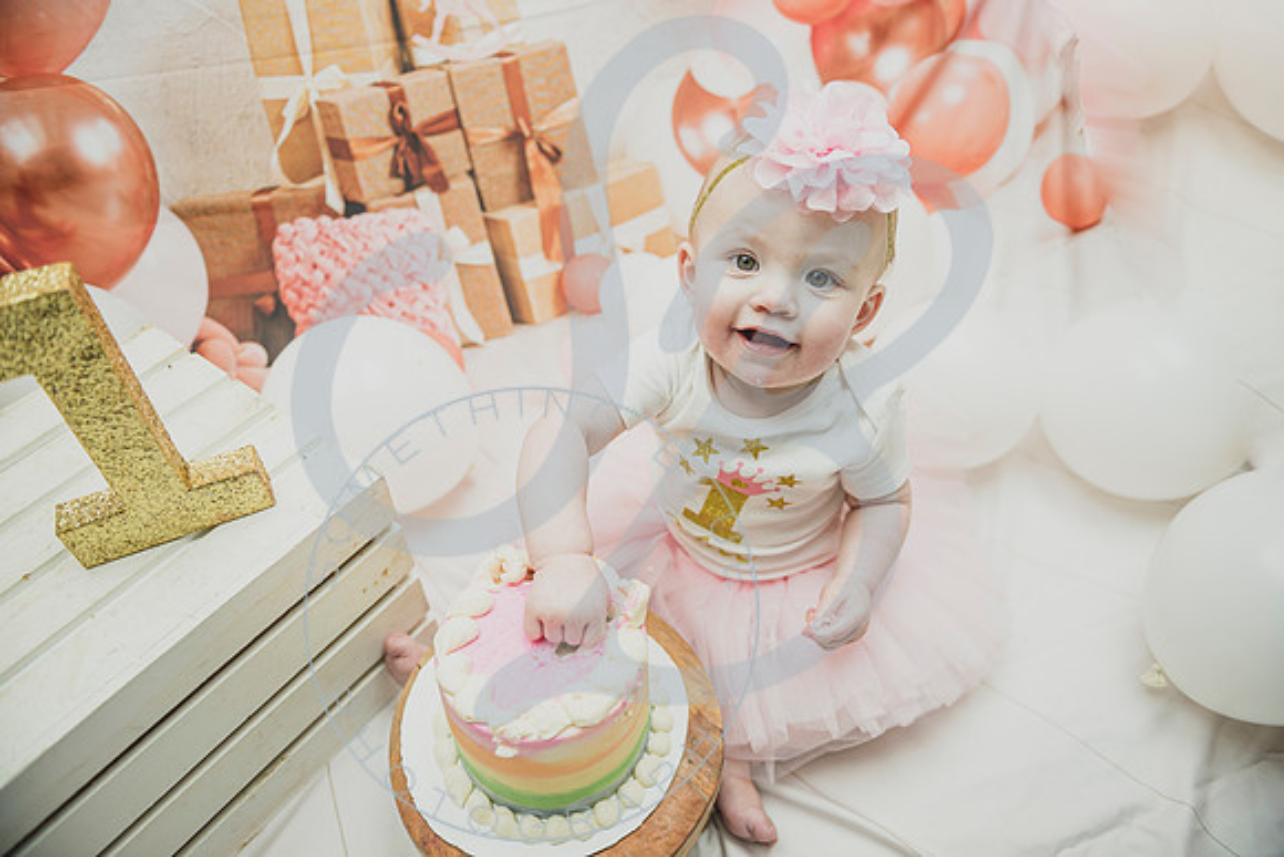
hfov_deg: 73.7
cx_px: 642
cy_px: 428
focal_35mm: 24
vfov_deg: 53.2
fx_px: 856
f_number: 2.8
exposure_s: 1/125
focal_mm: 24
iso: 200
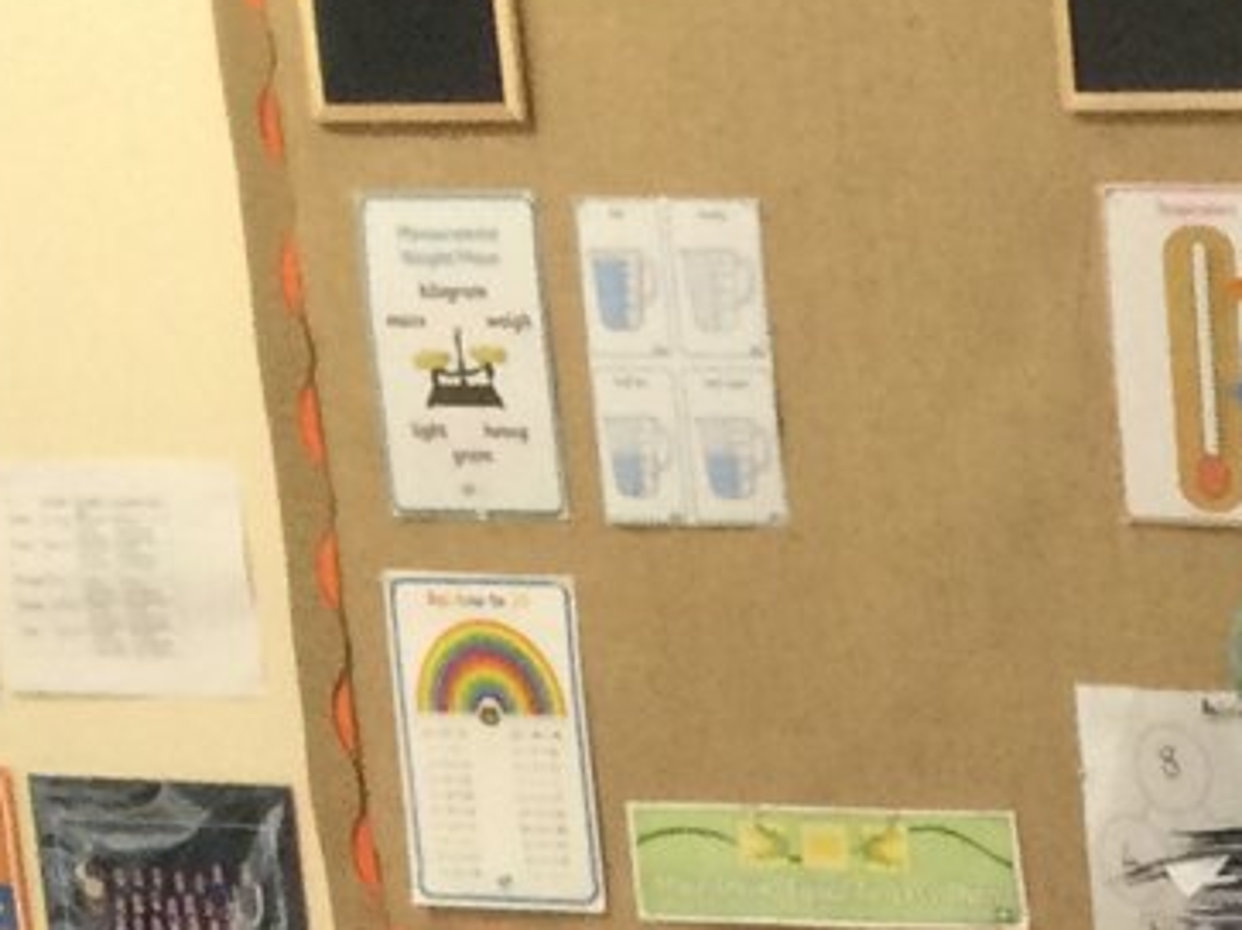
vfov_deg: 7.7
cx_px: 3185
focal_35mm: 175
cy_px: 2523
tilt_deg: -18.4
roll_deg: +0.2
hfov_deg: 9.7
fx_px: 6277
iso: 80
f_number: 2.4
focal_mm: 3.3
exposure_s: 1/33
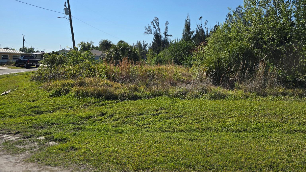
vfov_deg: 44.3
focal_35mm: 26
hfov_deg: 71.9
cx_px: 156
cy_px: 80
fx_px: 211
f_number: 1.7
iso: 12
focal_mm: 6.3
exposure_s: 1/1418
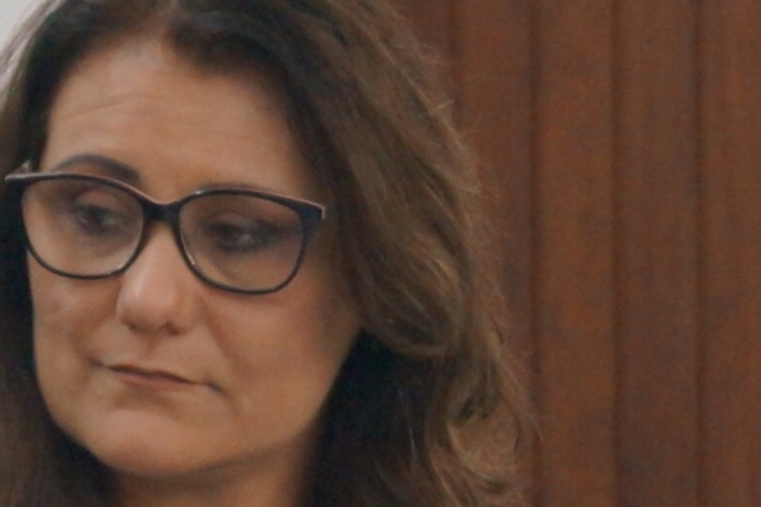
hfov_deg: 7.0
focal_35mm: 293
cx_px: -226
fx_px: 6187
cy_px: 507
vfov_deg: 4.7
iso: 2000
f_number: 5.6
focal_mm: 55
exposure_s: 1/160
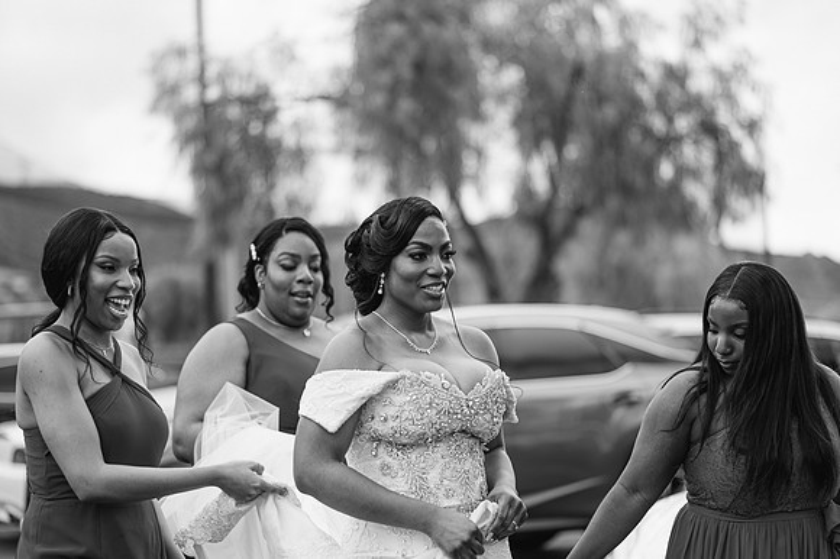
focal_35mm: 85
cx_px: 420
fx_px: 1982
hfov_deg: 23.9
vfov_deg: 16.1
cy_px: 280
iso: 100
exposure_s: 1/2000
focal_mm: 85
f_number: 2
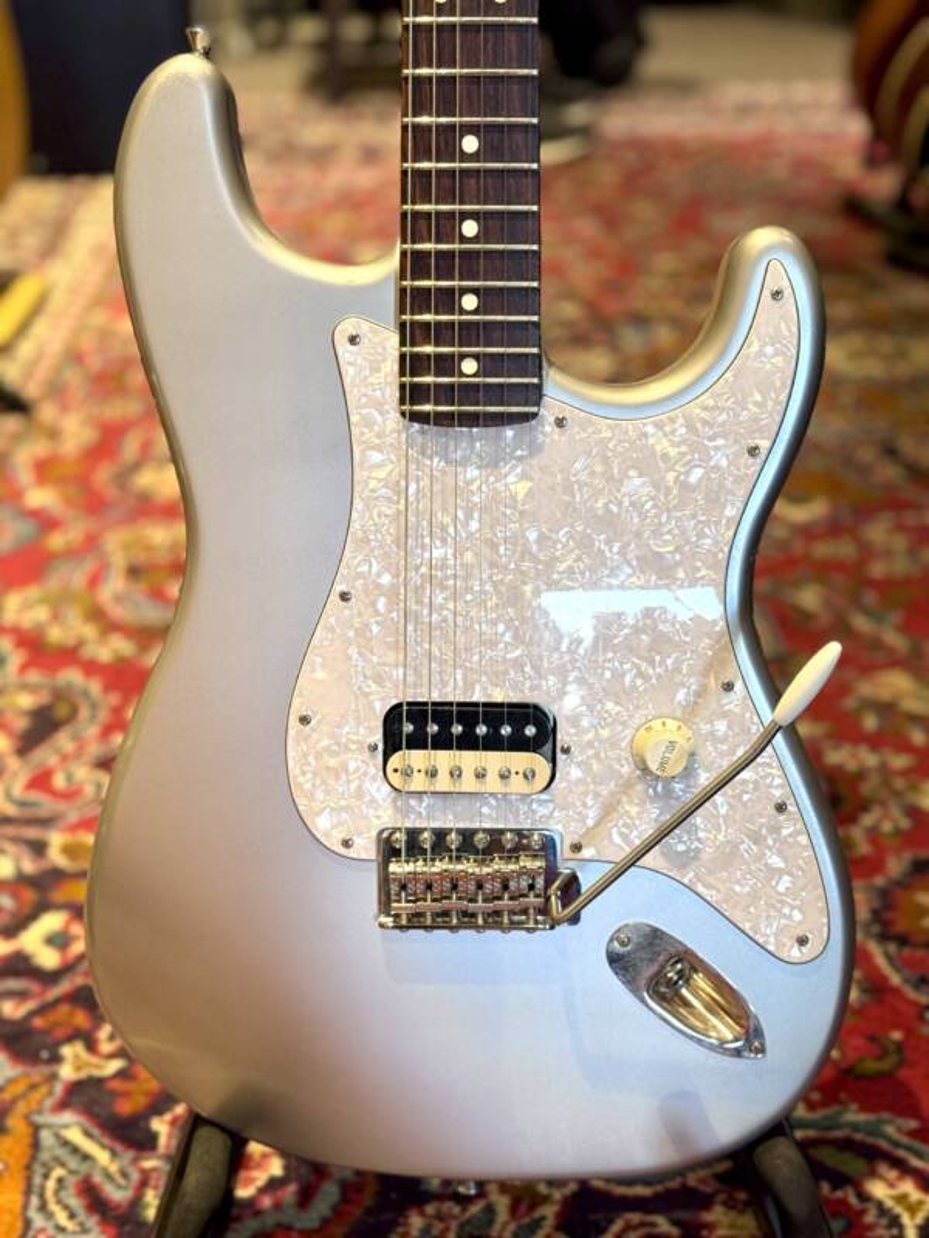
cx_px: 464
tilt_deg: -25.6
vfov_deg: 39.7
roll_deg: +1.1
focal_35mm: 48
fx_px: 1718
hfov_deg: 30.3
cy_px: 619
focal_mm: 6.76
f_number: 1.78
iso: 200
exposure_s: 1/60
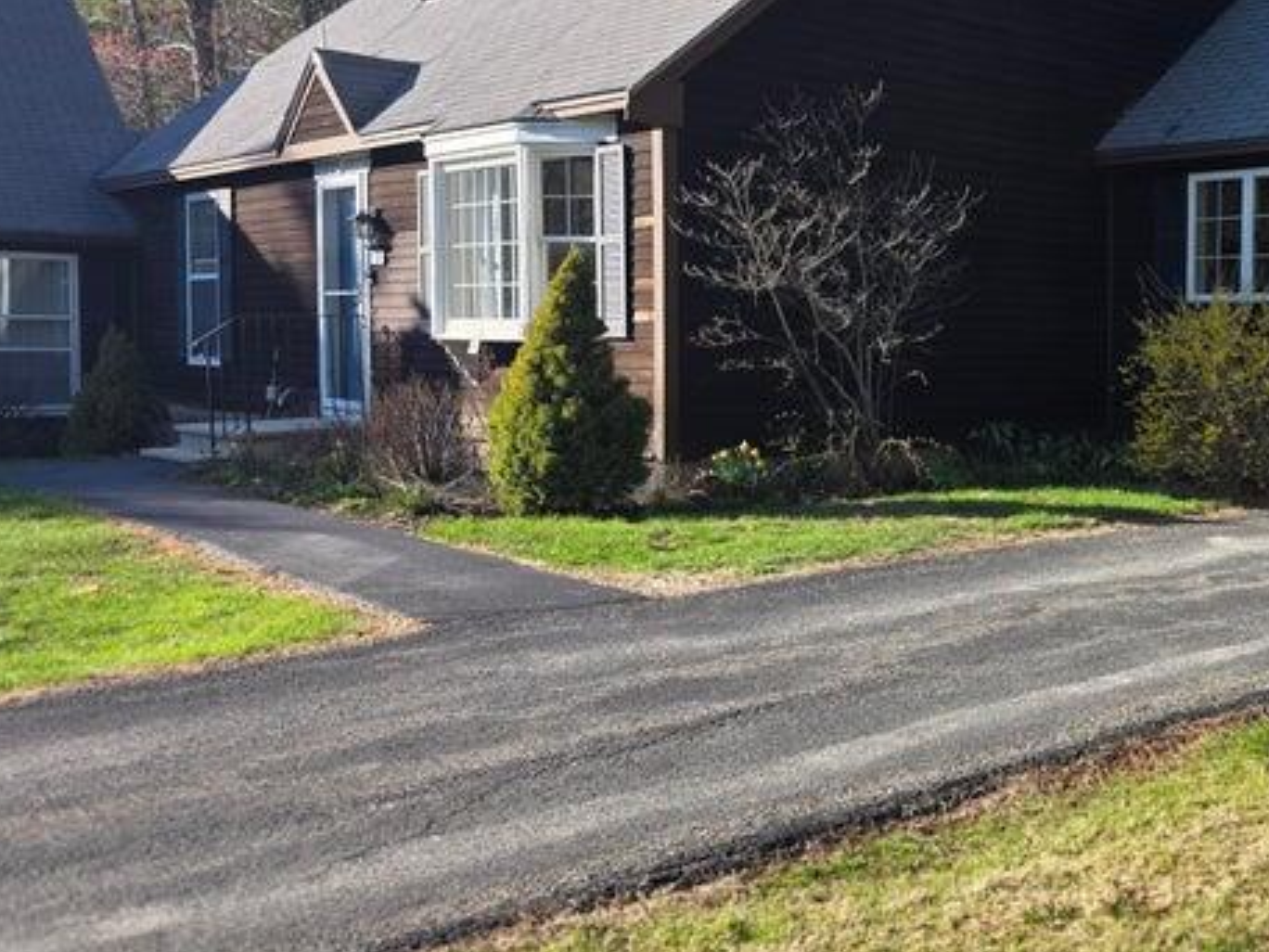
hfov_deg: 40.5
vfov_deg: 33.6
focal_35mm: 43
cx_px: 1142
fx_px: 1576
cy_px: 440
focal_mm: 6.3
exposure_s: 1/1538
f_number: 1.7
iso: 80
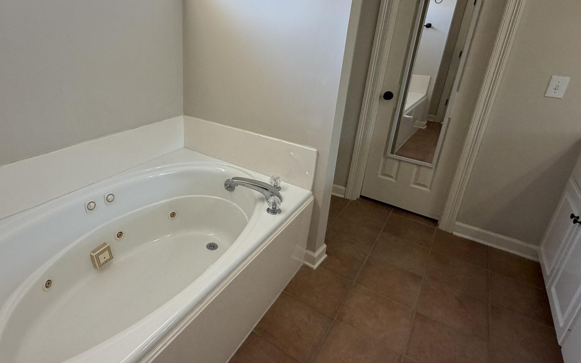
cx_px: 232
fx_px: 333
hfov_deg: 81.3
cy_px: 144
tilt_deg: -21.0
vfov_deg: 56.8
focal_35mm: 21
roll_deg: -1.7
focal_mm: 2.22
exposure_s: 1/120
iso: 250
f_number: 2.2
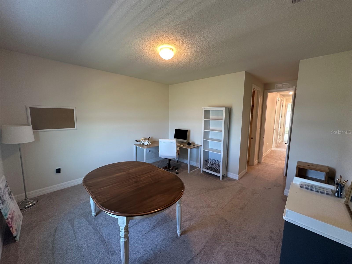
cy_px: 132
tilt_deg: -6.3
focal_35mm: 14
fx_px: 142
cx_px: 176
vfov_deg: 85.7
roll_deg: -0.7
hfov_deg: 102.1
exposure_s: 1/60
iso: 200
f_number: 2.2
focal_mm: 2.22
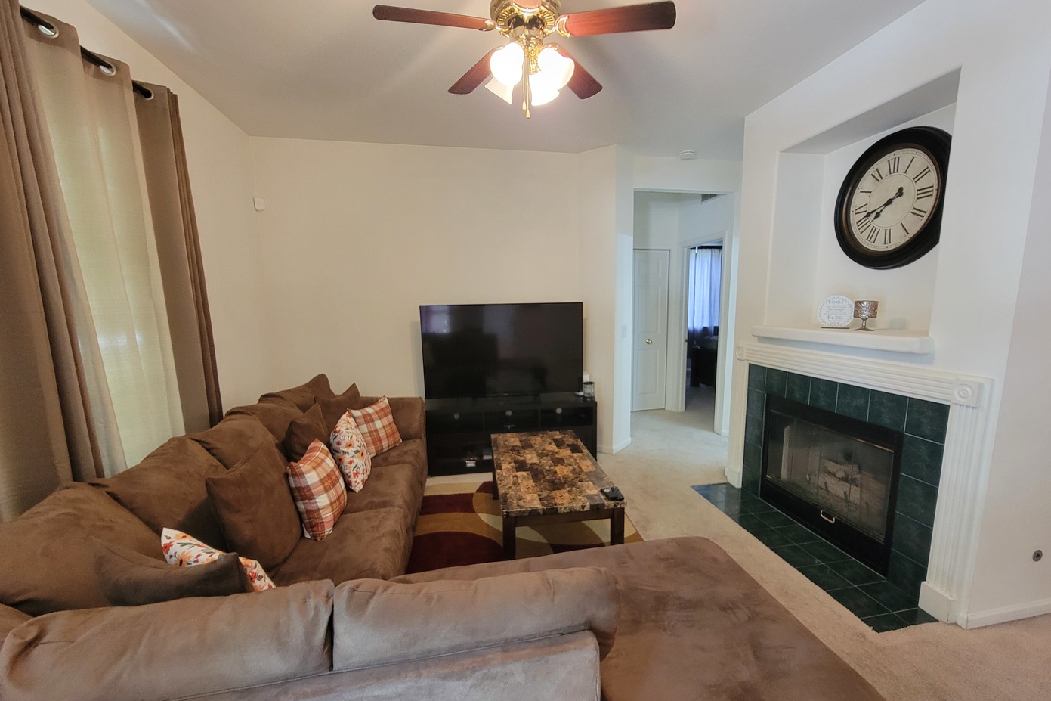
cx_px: 543
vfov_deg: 81.1
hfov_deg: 104.2
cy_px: 369
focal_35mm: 14
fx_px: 409
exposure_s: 1/30
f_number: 2.2
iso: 400
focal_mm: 2.2
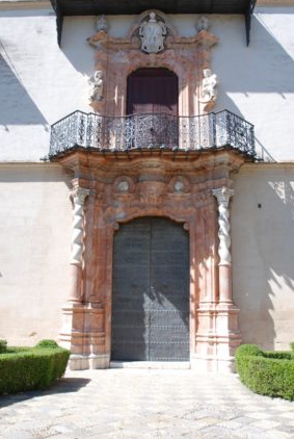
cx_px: 148
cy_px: 222
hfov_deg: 41.3
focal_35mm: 32
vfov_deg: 58.6
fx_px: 390
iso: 100
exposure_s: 1/200
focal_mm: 18
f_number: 7.1
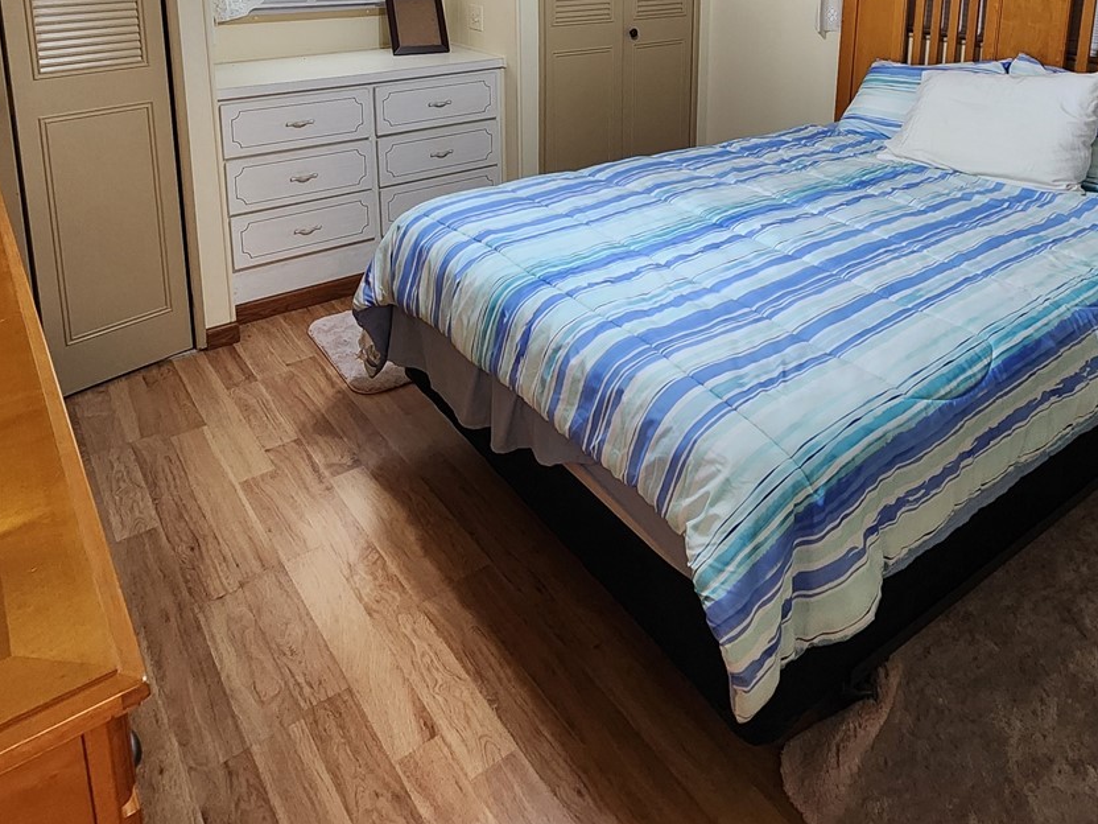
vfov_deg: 49.1
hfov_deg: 69.2
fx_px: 793
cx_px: 612
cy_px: 86
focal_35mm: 25
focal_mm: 2.2
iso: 320
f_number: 2.2
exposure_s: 1/40
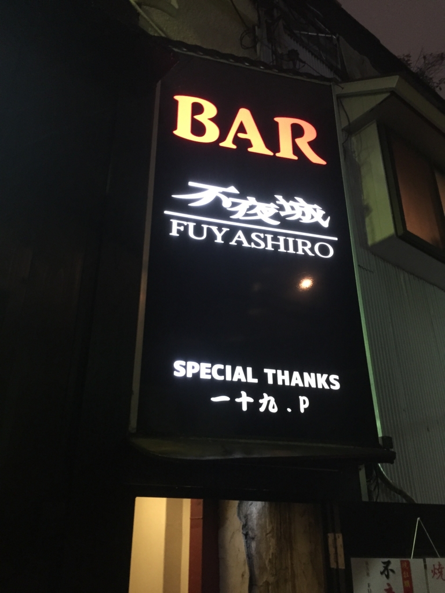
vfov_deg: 61.7
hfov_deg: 48.2
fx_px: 497
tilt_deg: +25.6
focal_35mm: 29
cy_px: 296
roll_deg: -0.4
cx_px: 222
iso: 250
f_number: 2.2
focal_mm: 4.15
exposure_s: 1/20
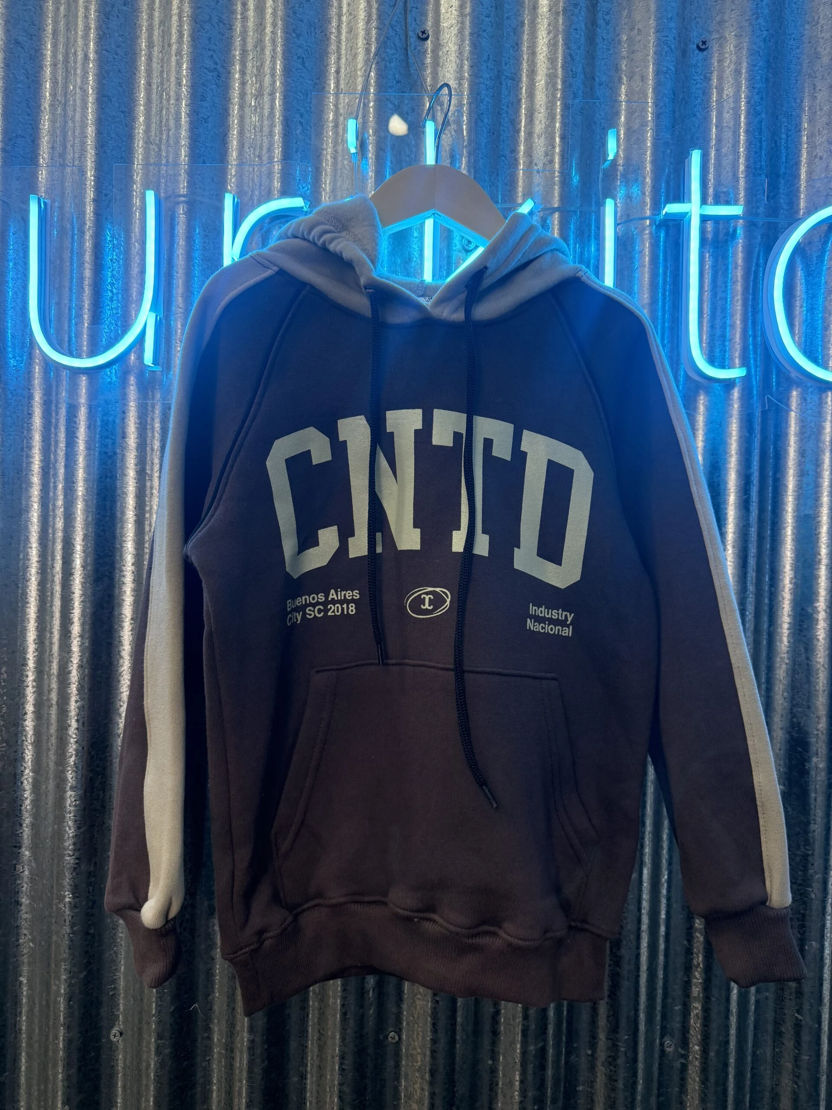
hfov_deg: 56.8
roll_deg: -1.6
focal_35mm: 24
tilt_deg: +0.2
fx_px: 769
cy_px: 555
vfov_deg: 71.6
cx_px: 416
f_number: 1.78
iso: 200
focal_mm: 6.76
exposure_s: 1/79
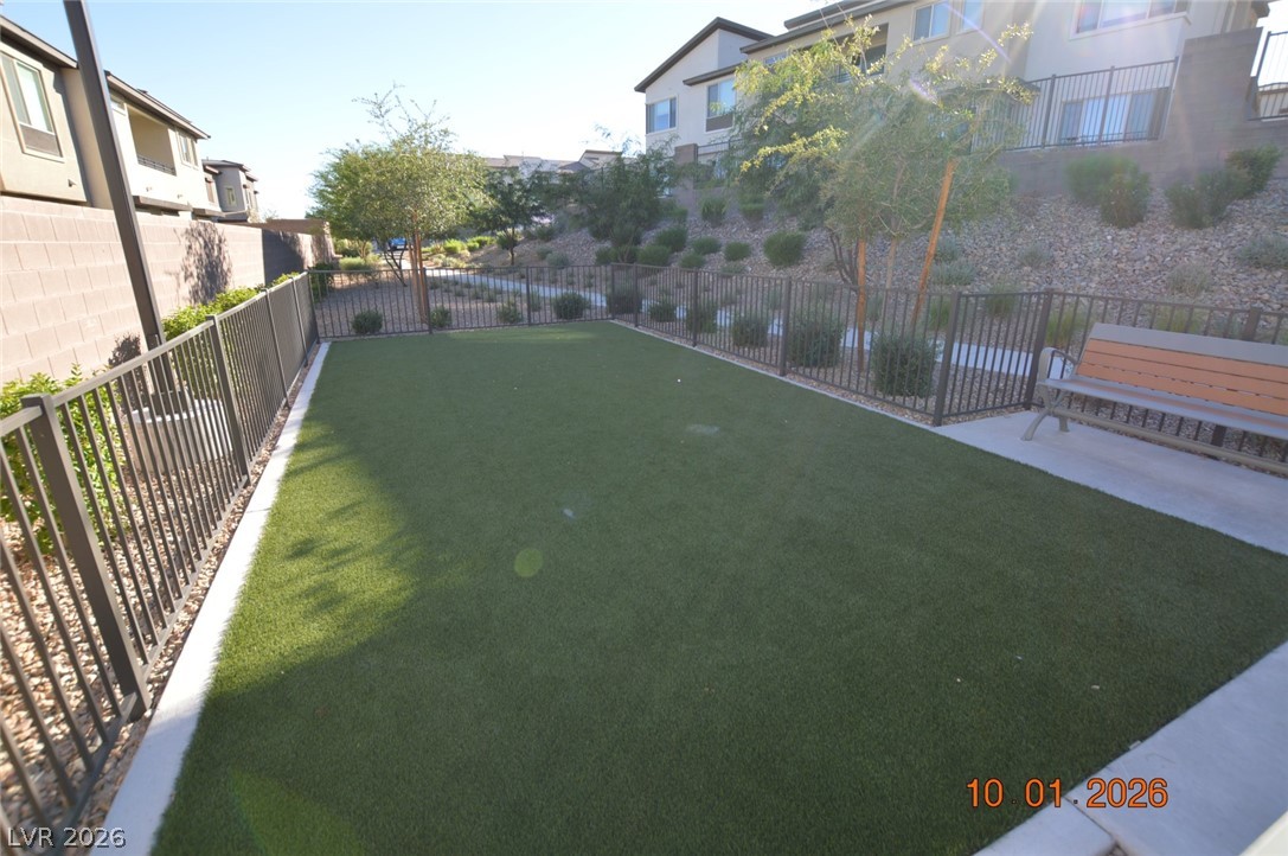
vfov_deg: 77.2
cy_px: 428
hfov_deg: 100.5
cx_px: 644
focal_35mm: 15
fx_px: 536
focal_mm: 10
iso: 110
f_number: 5.6
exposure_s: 1/125
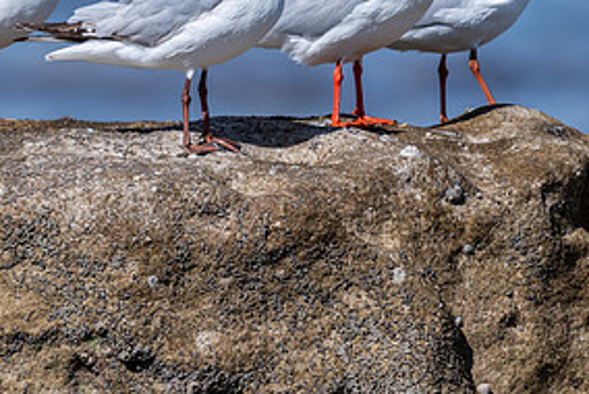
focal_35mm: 1155
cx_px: 106
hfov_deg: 1.8
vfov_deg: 1.2
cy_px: 168
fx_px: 18916
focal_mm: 500
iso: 125
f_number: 5.6
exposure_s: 1/1250
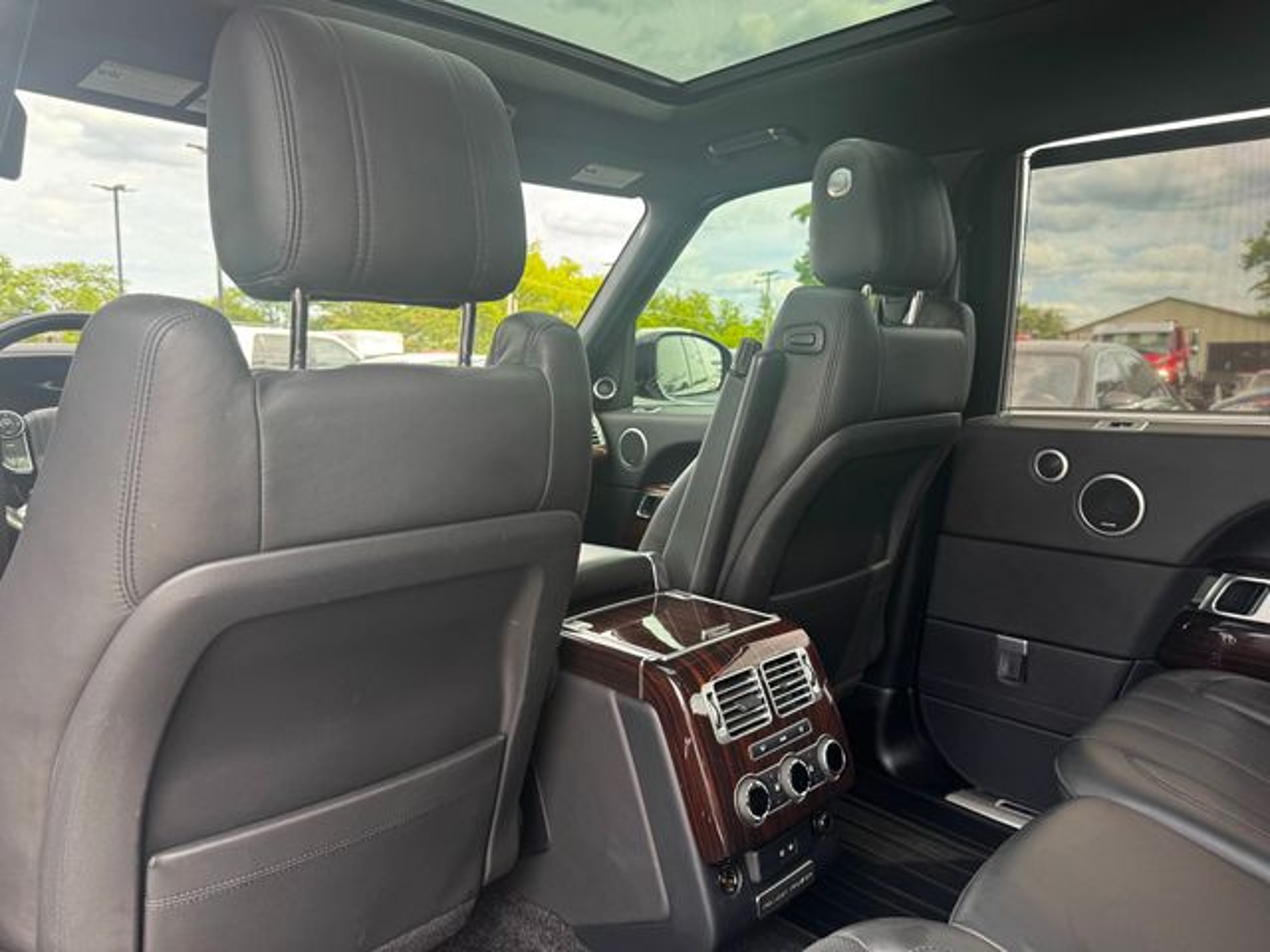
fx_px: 881
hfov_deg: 71.6
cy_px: 476
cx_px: 635
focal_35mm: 24
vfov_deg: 56.8
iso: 80
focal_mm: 6.76
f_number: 1.78
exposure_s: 1/153
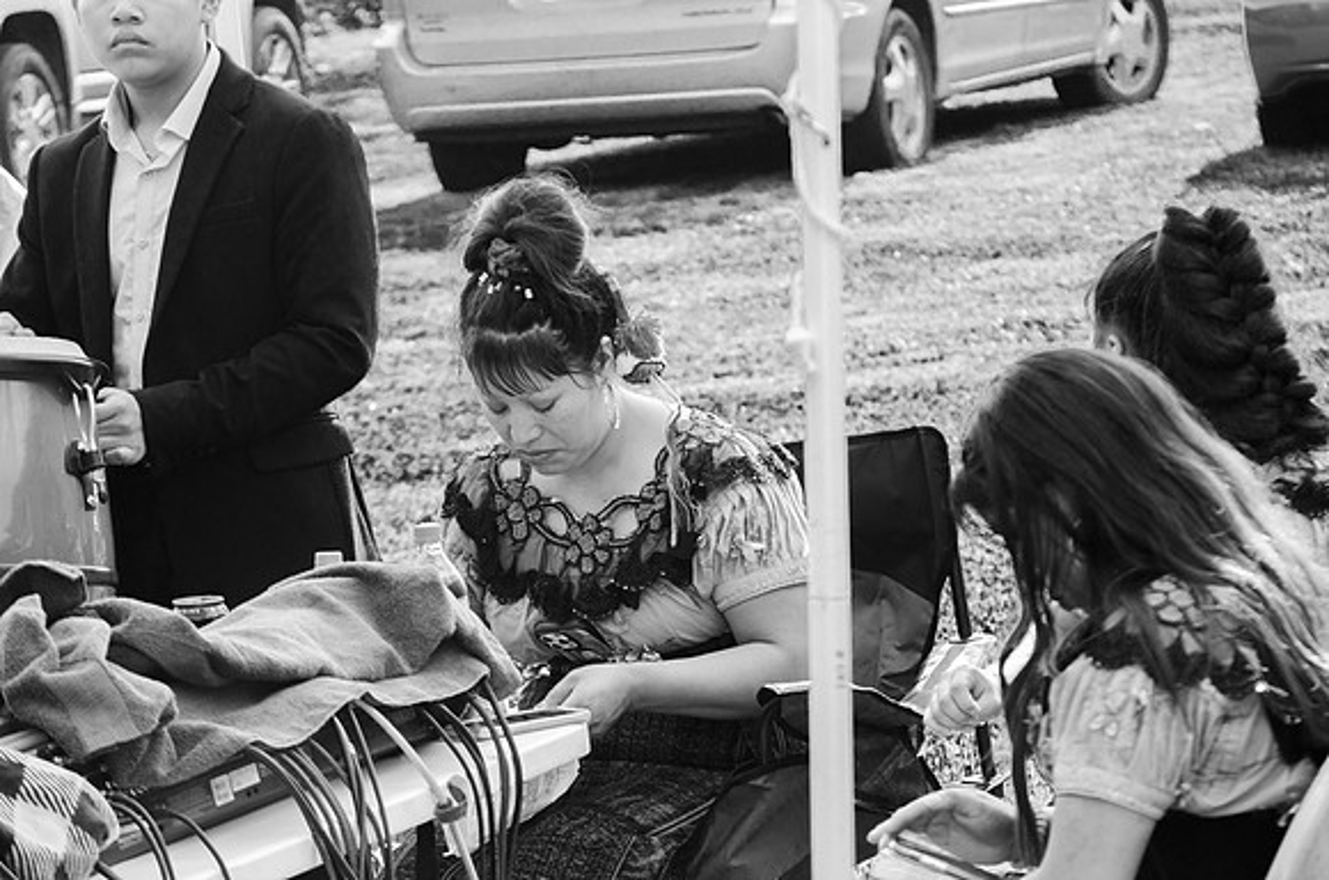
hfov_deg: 14.0
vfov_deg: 9.3
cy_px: 440
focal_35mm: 147
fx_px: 5415
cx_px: 664
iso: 200
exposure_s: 1/200
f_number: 7.1
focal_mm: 98
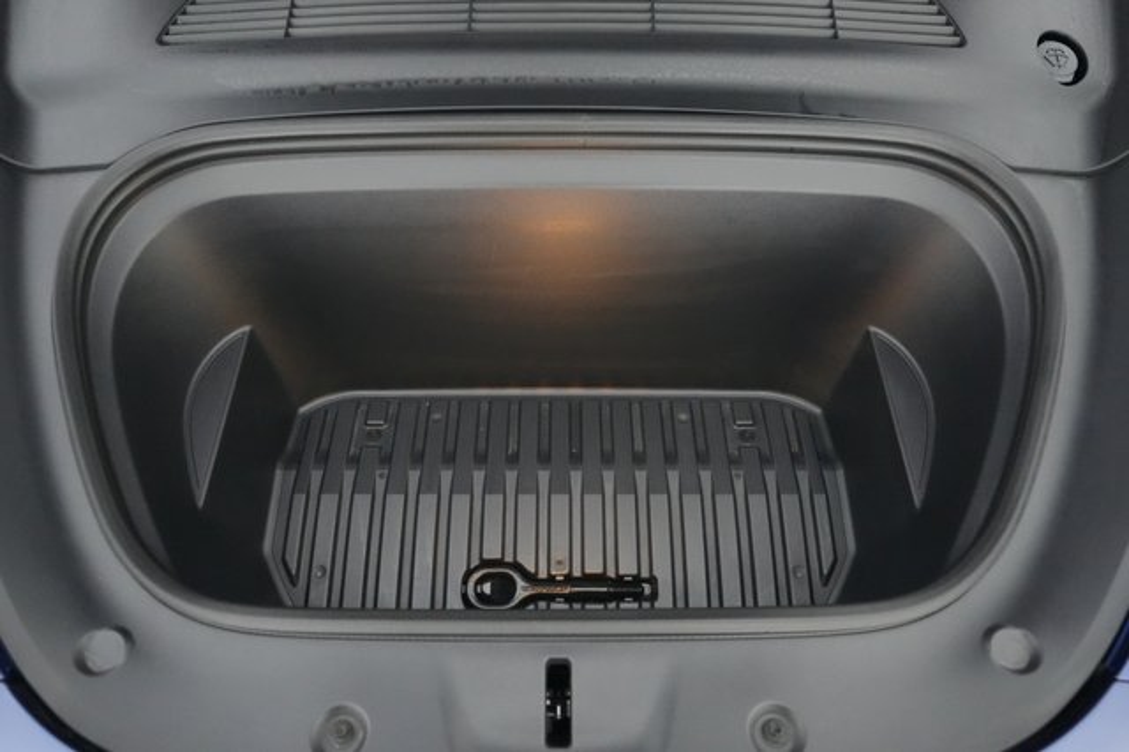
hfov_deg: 69.4
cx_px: 564
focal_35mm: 26
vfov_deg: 49.5
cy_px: 376
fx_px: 815
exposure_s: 1/160
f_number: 2.8
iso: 12800
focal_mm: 26
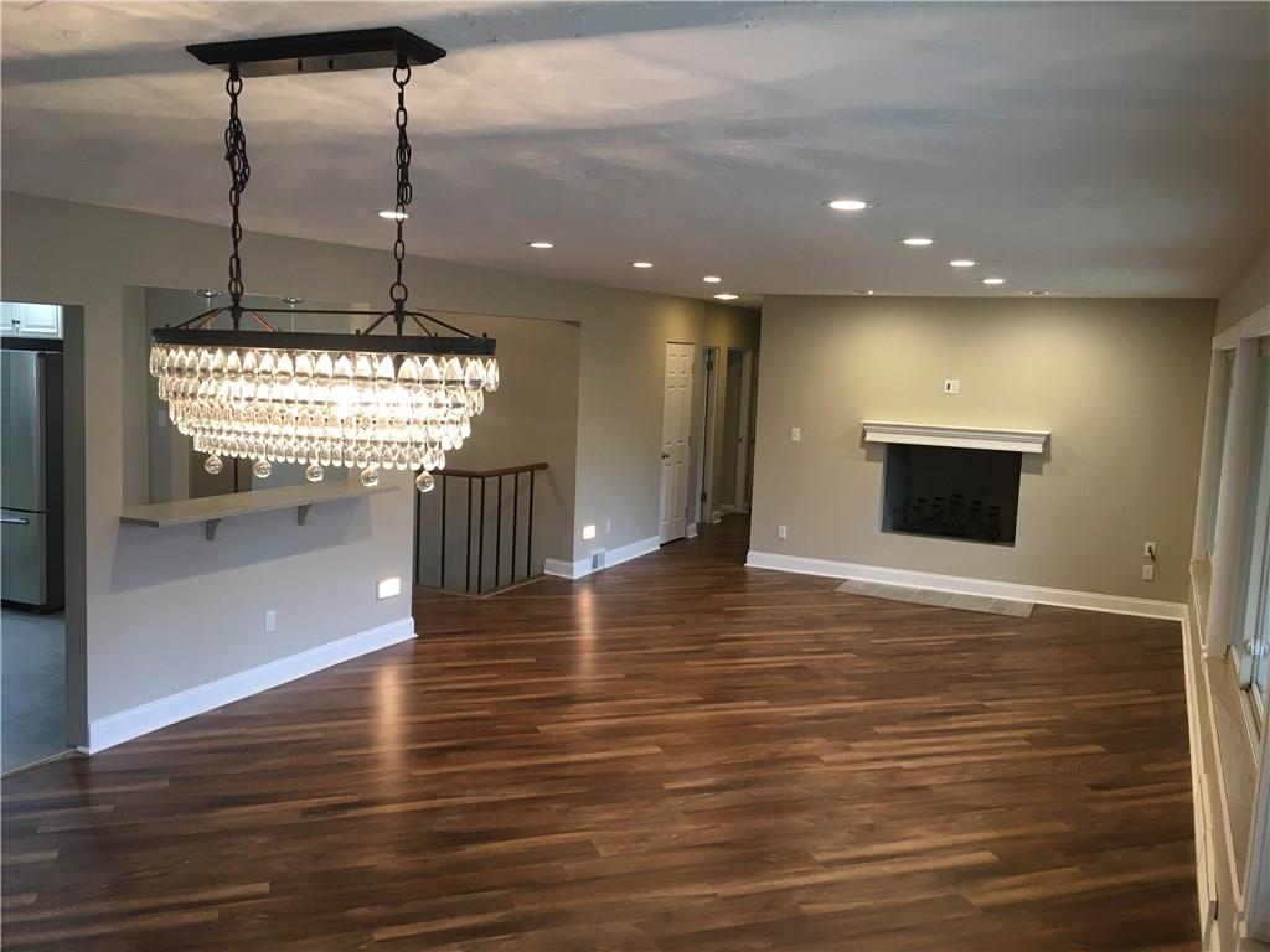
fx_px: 1064
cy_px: 476
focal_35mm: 29
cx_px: 635
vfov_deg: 48.2
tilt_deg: -5.9
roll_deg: -2.0
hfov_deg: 61.7
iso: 64
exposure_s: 1/30
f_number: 2.2
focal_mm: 4.15
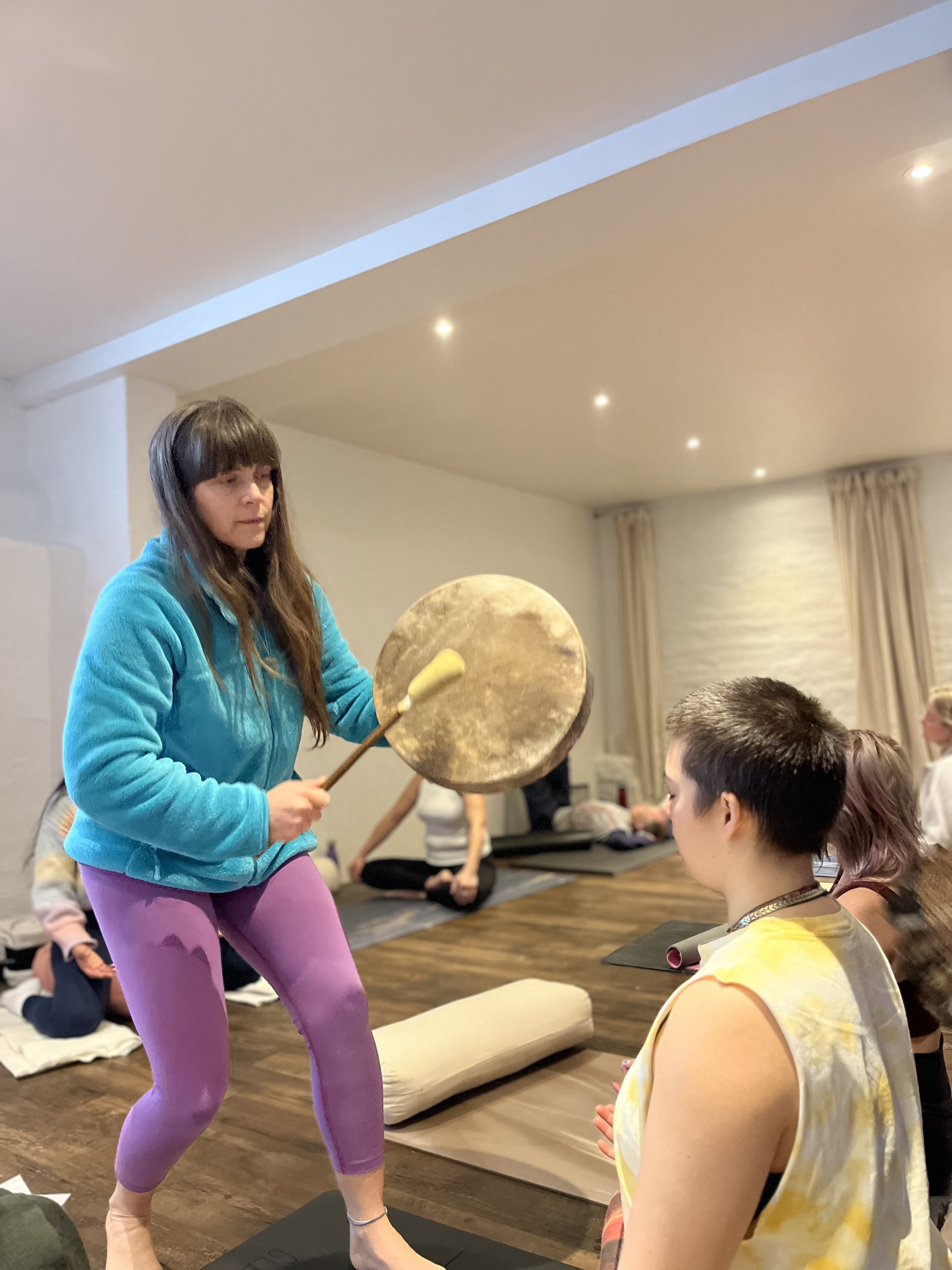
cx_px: 476
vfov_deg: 67.3
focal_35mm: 26
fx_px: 953
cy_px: 635
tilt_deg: +2.8
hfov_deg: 53.1
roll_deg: +1.9
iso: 640
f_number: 1.6
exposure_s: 1/33
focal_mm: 5.1
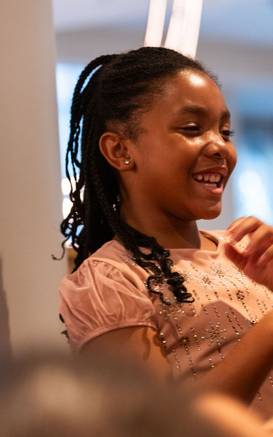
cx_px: 231
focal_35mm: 131
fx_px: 1560
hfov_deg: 10.0
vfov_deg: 15.9
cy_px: 218
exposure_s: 1/125
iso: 2000
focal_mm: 85
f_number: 2.8
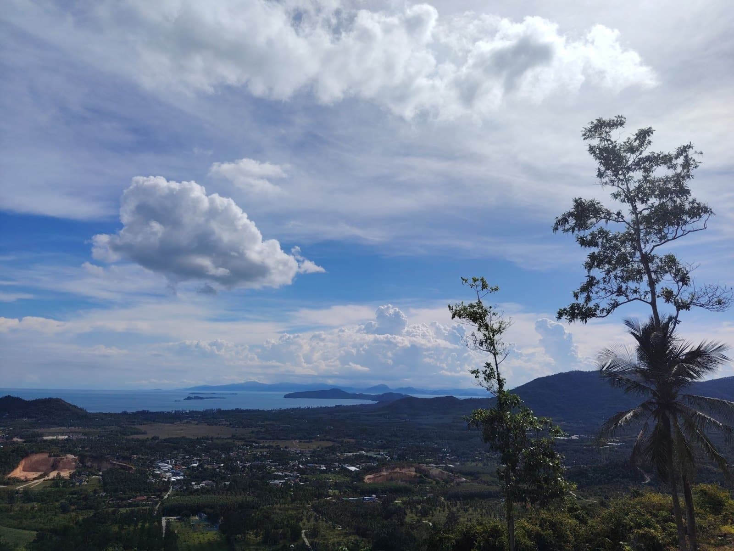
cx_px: 367
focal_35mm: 24
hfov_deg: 71.6
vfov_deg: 56.8
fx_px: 509
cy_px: 276
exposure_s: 1/3450
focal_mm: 5.25
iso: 100
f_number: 1.75
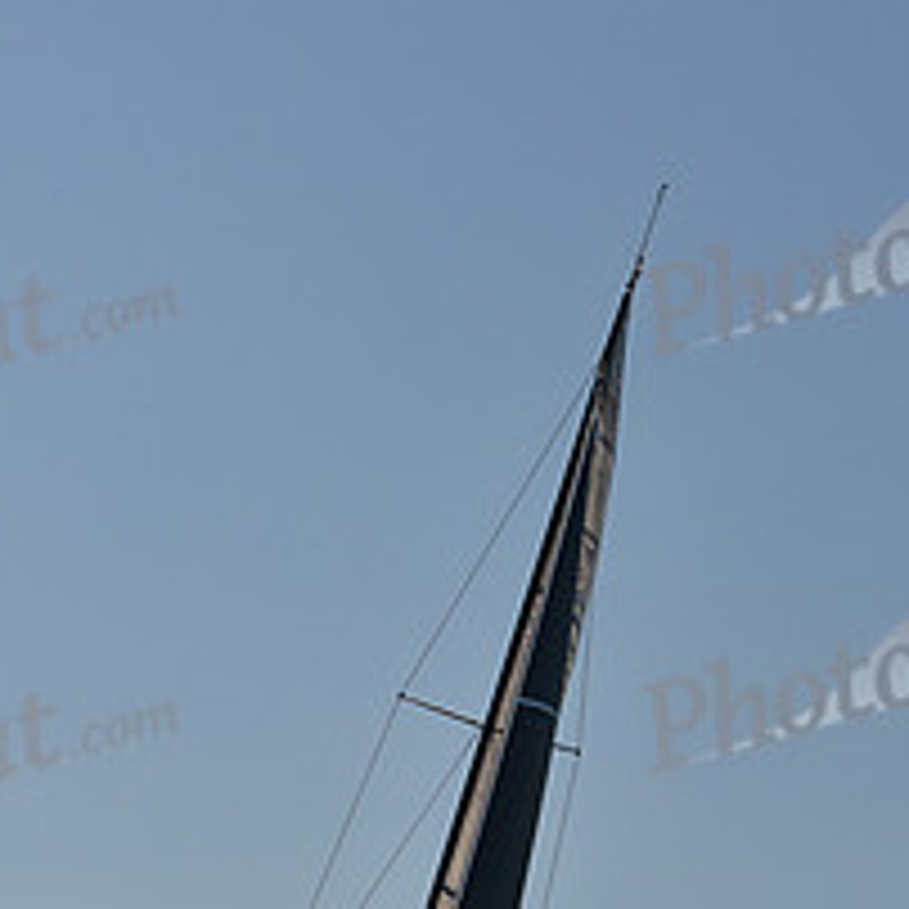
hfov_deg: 8.3
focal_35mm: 210
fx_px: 6239
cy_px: 954
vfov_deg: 8.3
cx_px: 412
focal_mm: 86
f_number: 4.5
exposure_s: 1/1000
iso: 250
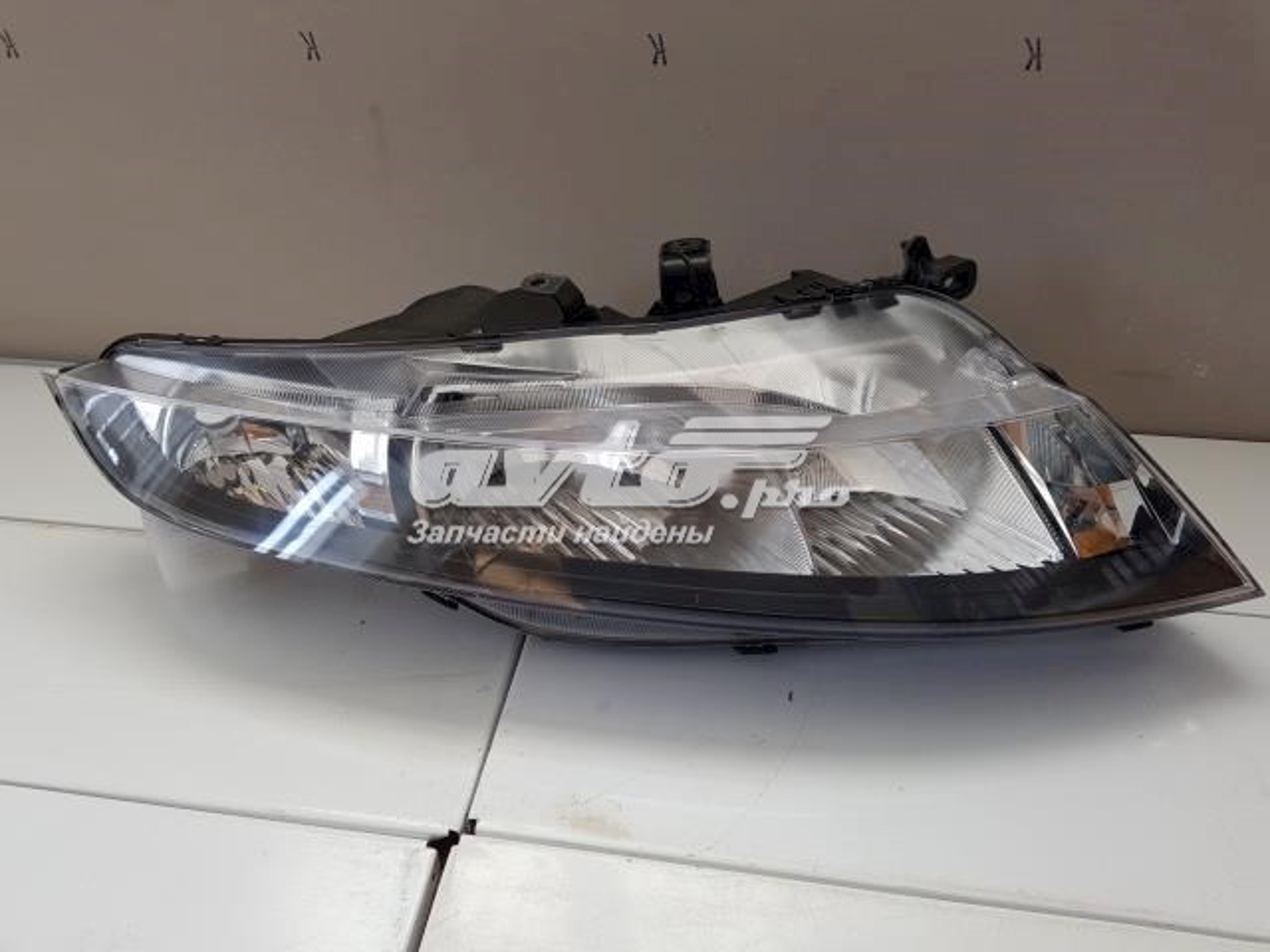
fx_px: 954
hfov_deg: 67.3
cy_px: 476
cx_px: 635
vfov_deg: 53.1
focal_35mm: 26
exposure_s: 1/50
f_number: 1.7
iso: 50
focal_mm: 4.2
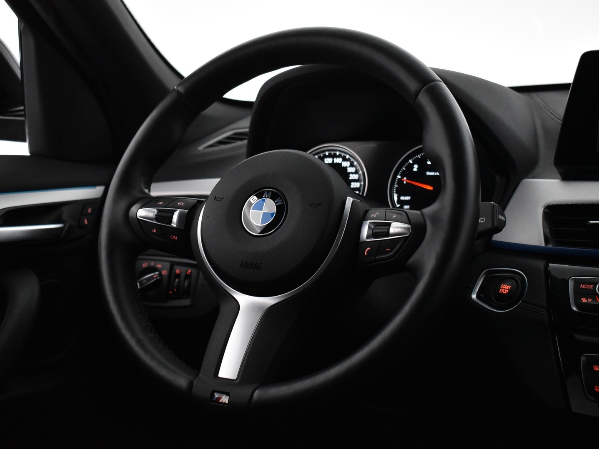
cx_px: 283
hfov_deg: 36.8
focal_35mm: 52
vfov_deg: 28.0
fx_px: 900
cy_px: 224
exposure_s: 1/80
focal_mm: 32
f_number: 4.5
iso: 3200
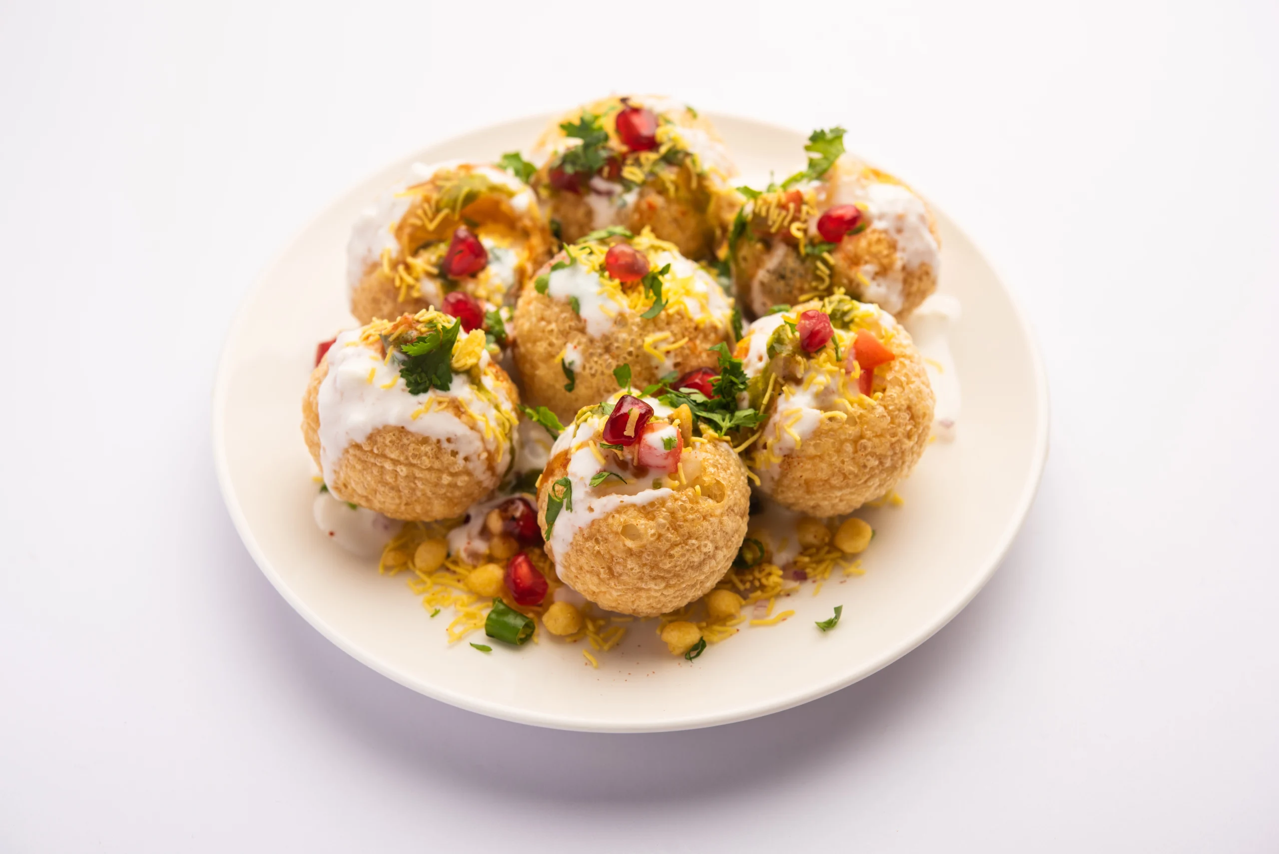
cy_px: 427
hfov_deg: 33.4
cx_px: 640
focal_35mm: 60
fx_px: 2132
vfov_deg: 22.6
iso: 100
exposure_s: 1/125
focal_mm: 60
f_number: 6.3
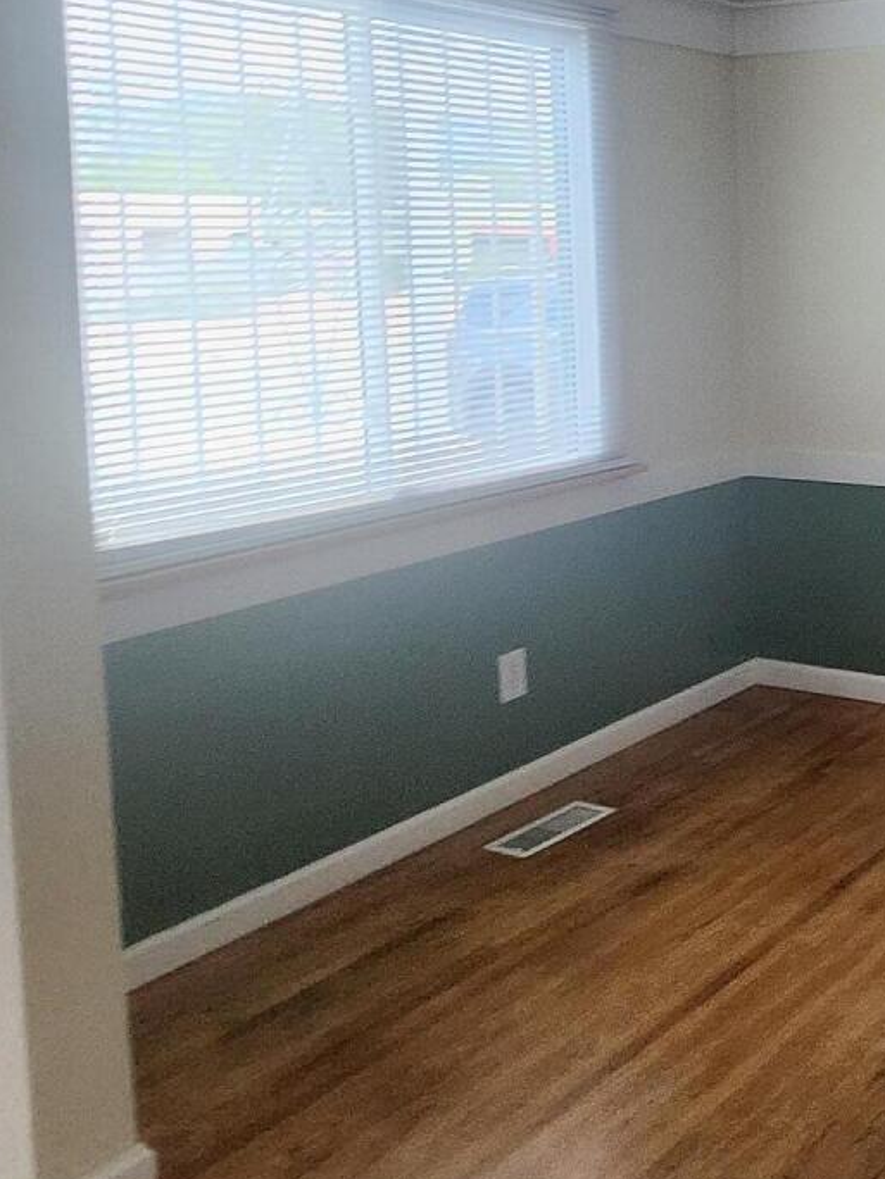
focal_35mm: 38
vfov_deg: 47.6
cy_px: 334
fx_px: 1295
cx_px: 1168
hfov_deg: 29.7
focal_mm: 1.74
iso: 320
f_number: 2.2
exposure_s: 1/60
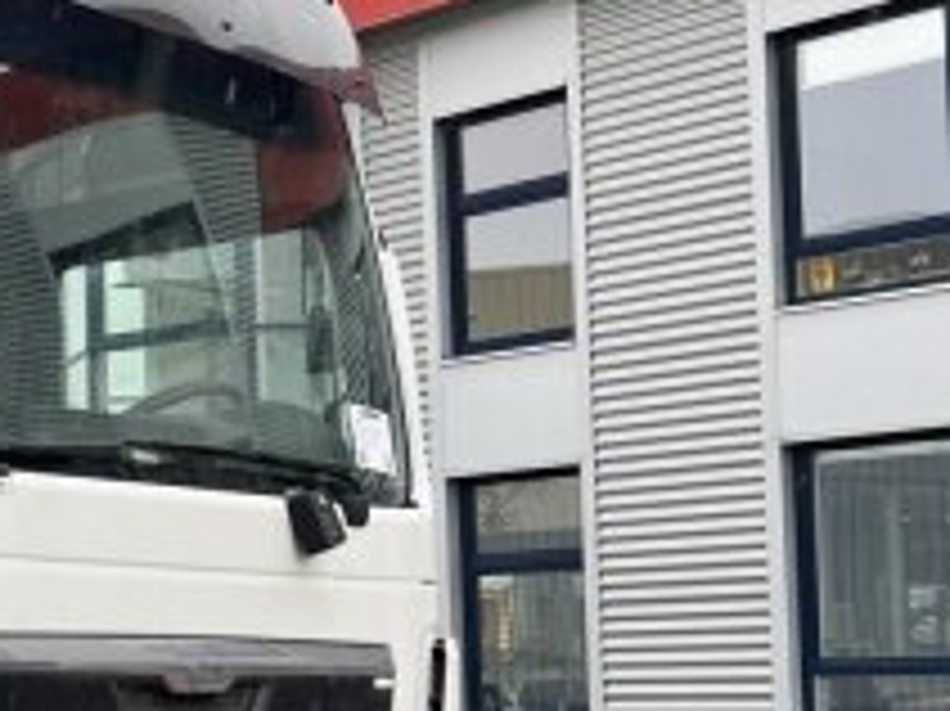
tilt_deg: +2.2
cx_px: -459
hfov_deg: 21.1
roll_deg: +1.4
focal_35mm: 79
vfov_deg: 18.4
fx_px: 2167
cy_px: 603
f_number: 1.5
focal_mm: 5.7
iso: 50
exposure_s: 1/478
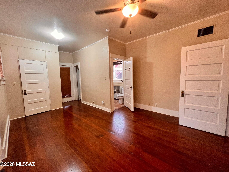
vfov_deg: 89.9
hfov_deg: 106.2
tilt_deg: -5.4
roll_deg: +1.5
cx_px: 114
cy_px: 86
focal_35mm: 13
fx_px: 86
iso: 200
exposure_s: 1/60
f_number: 1.8
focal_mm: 1.57
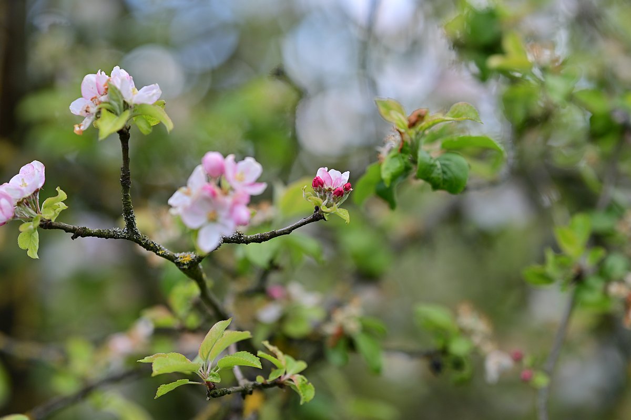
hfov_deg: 15.2
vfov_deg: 10.2
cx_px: 316
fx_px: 2366
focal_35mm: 135
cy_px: 210
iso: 64
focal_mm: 135
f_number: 1.8
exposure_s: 1/1000
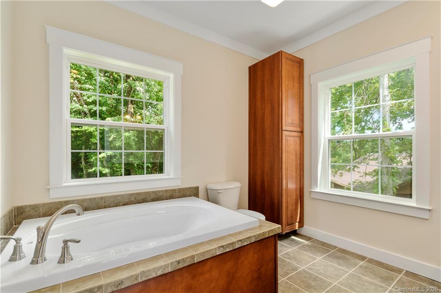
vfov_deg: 71.9
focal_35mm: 16
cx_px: 220
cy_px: 146
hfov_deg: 95.1
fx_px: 202
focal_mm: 11
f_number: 8
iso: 100
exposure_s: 1/8
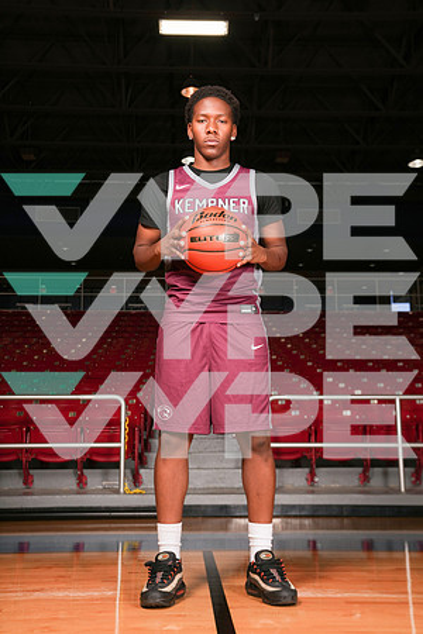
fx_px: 723
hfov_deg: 32.6
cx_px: 212
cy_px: 317
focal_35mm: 41
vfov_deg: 47.4
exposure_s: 1/200
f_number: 6.3
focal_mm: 41
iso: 250
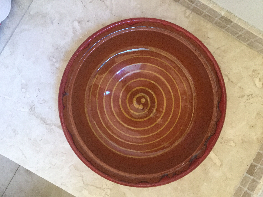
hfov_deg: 58.4
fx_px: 236
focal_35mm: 31
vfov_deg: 45.4
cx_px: 132
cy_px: 98
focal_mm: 3.3
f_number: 2.4
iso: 200
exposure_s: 1/25
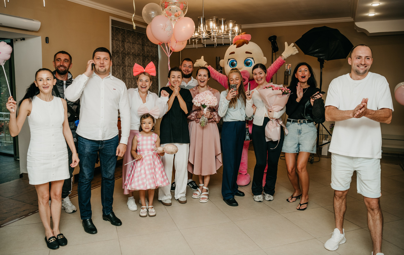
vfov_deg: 44.5
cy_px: 116
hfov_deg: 65.8
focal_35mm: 28
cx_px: 196
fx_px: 312
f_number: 4
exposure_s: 1/160
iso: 200
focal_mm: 27
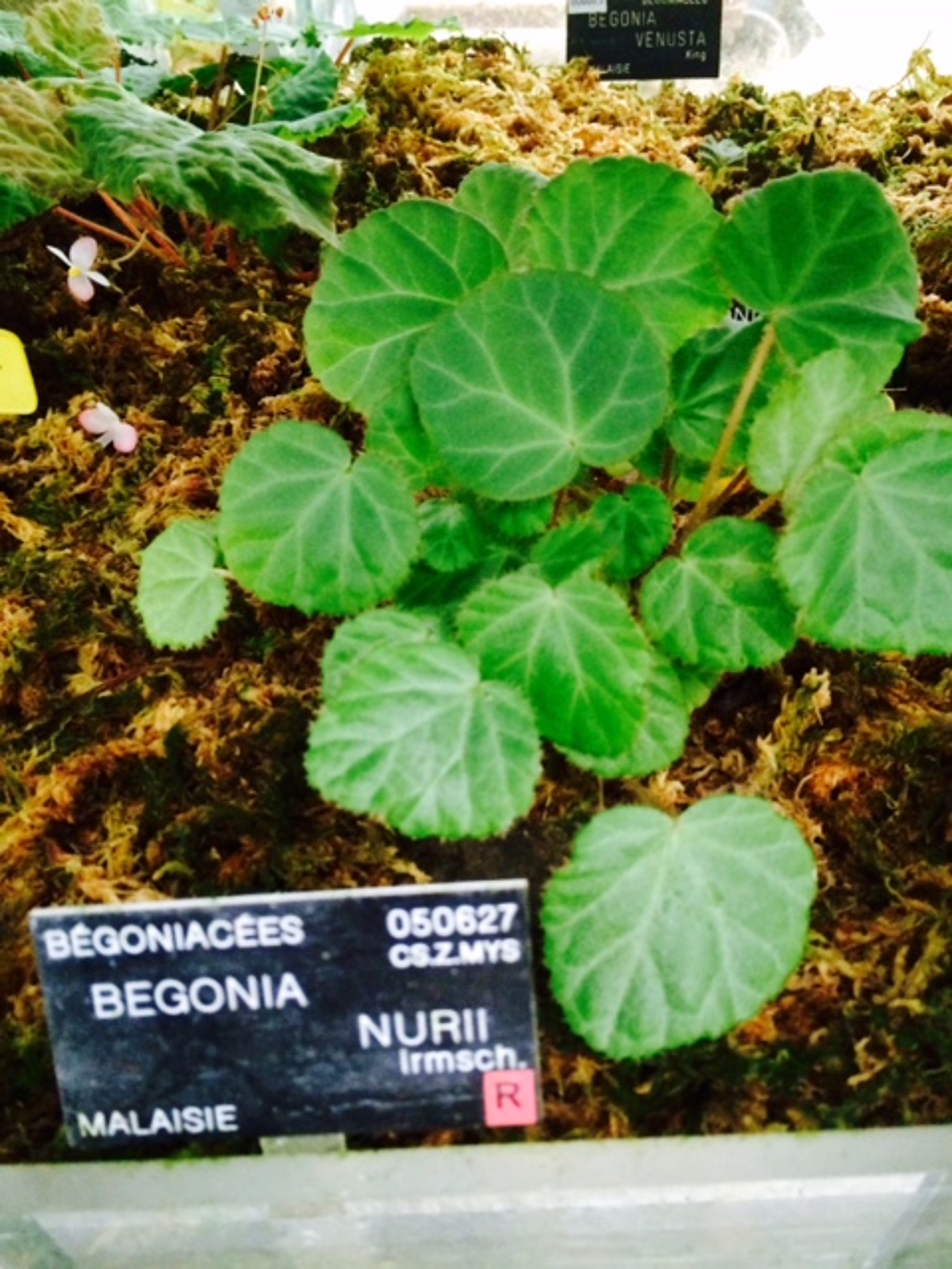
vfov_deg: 61.7
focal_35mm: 29
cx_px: 476
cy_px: 634
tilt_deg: -46.0
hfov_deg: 48.2
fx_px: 1063
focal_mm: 4.15
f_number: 2.2
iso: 320
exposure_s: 1/30
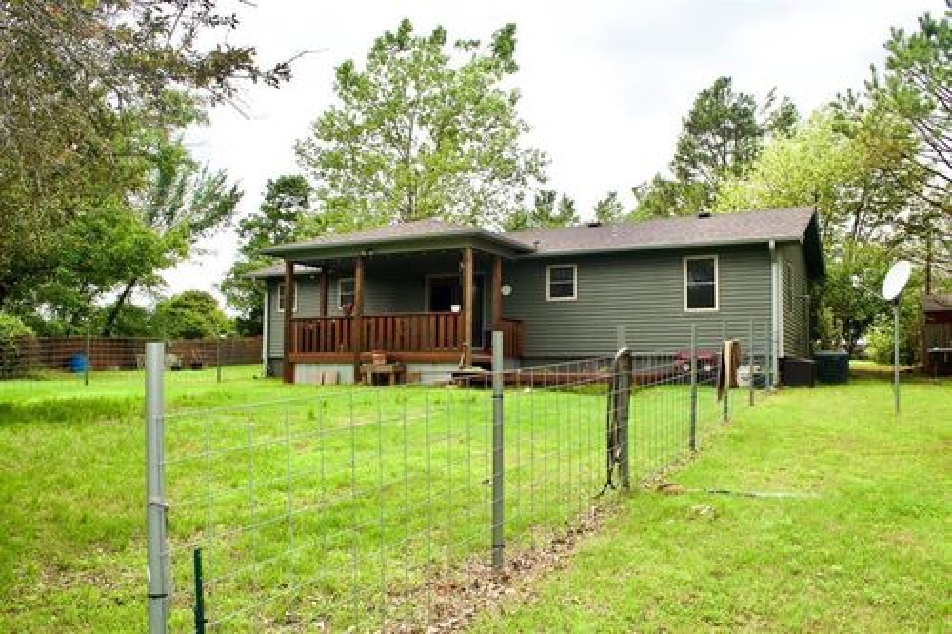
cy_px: 317
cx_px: 476
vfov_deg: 47.9
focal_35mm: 27
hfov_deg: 67.4
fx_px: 714
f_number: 8
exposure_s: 1/200
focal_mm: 18
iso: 100
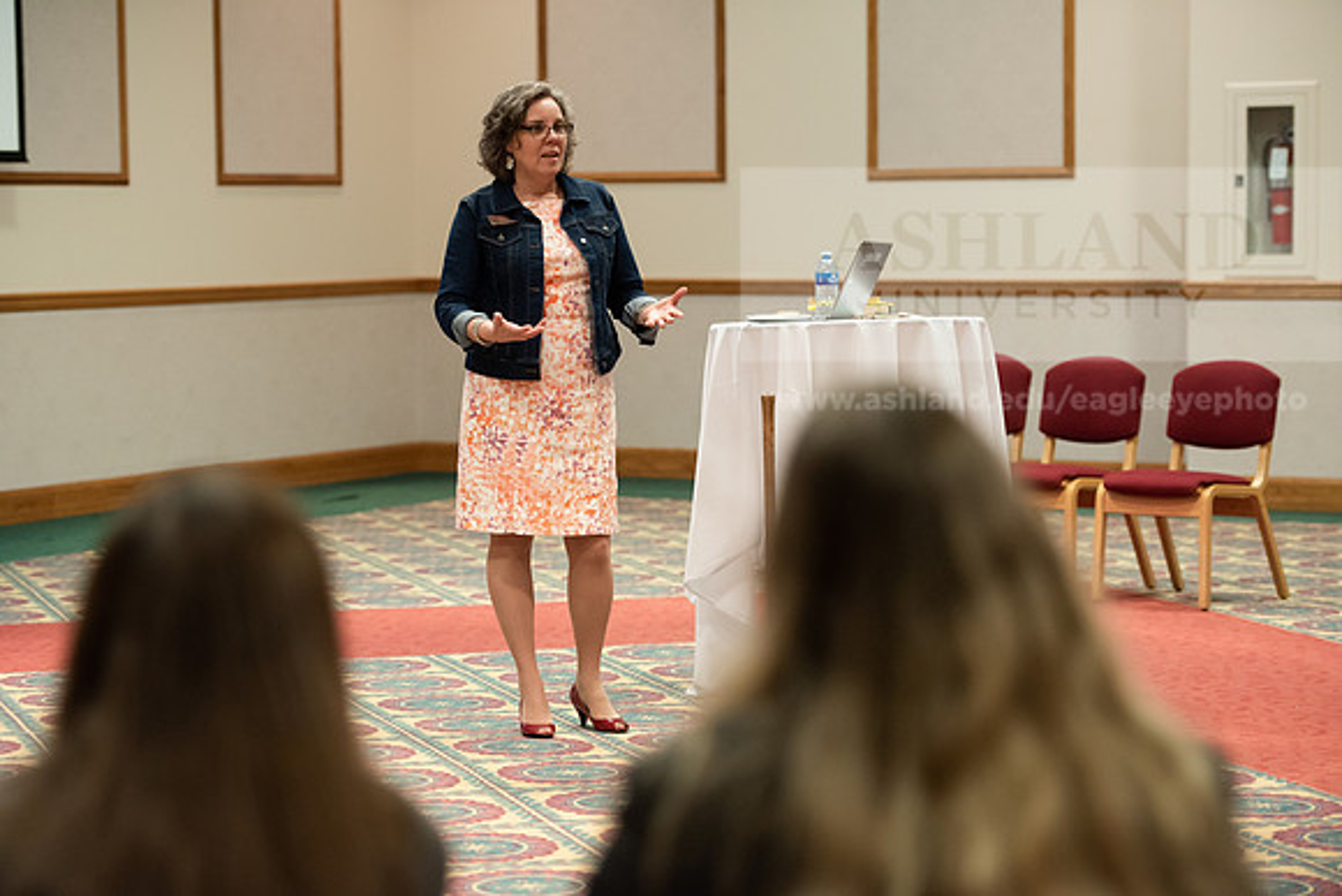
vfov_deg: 13.7
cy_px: 448
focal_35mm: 100
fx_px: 3728
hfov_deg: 20.4
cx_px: 671
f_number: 3.2
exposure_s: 1/200
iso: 2500
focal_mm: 100
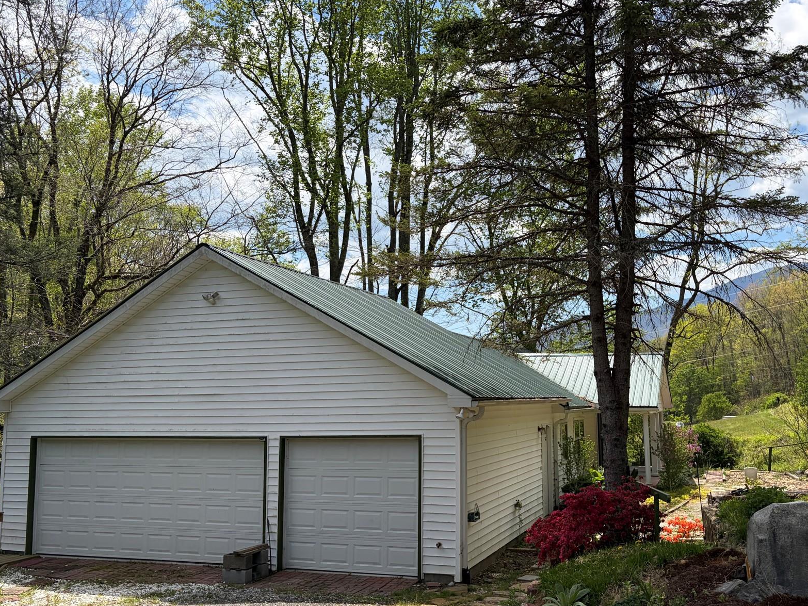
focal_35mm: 34
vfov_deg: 41.8
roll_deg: +0.0
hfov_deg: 53.8
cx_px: 459
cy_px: 310
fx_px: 794
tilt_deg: +6.0
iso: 64
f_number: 1.6
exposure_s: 1/4329
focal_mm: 5.96
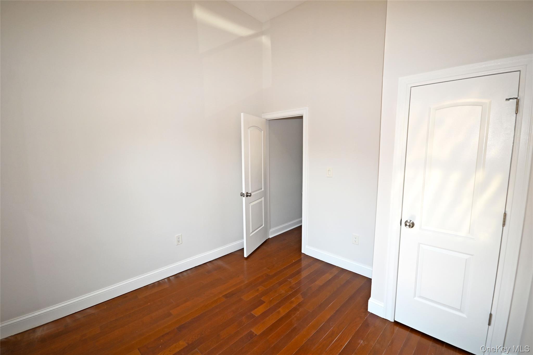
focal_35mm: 15
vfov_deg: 77.3
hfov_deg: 100.4
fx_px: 222
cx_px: 266
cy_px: 178
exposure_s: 1/80
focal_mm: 10
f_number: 4.5
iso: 200
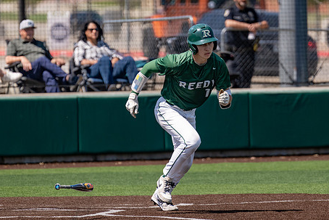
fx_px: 4397
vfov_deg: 2.9
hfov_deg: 4.3
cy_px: 99
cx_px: 185
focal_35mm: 481
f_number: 4
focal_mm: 280
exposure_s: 1/3200
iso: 320
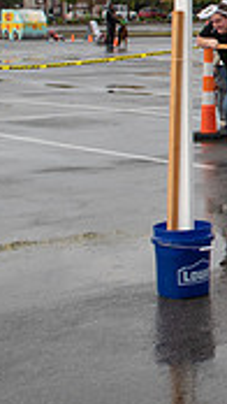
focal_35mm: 98
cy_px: 38
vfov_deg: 21.3
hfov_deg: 10.8
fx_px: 1048
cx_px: 519
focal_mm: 24
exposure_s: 1/500
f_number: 7.1
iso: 400
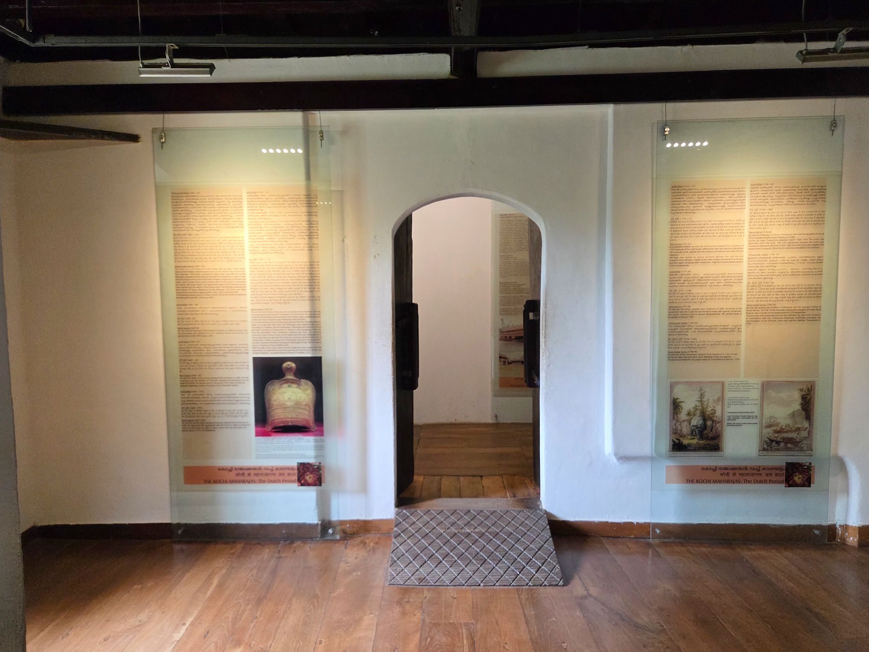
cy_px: 326
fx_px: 577
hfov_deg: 73.9
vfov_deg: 58.9
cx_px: 434
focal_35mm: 23
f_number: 1.8
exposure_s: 1/100
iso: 400
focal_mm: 5.4
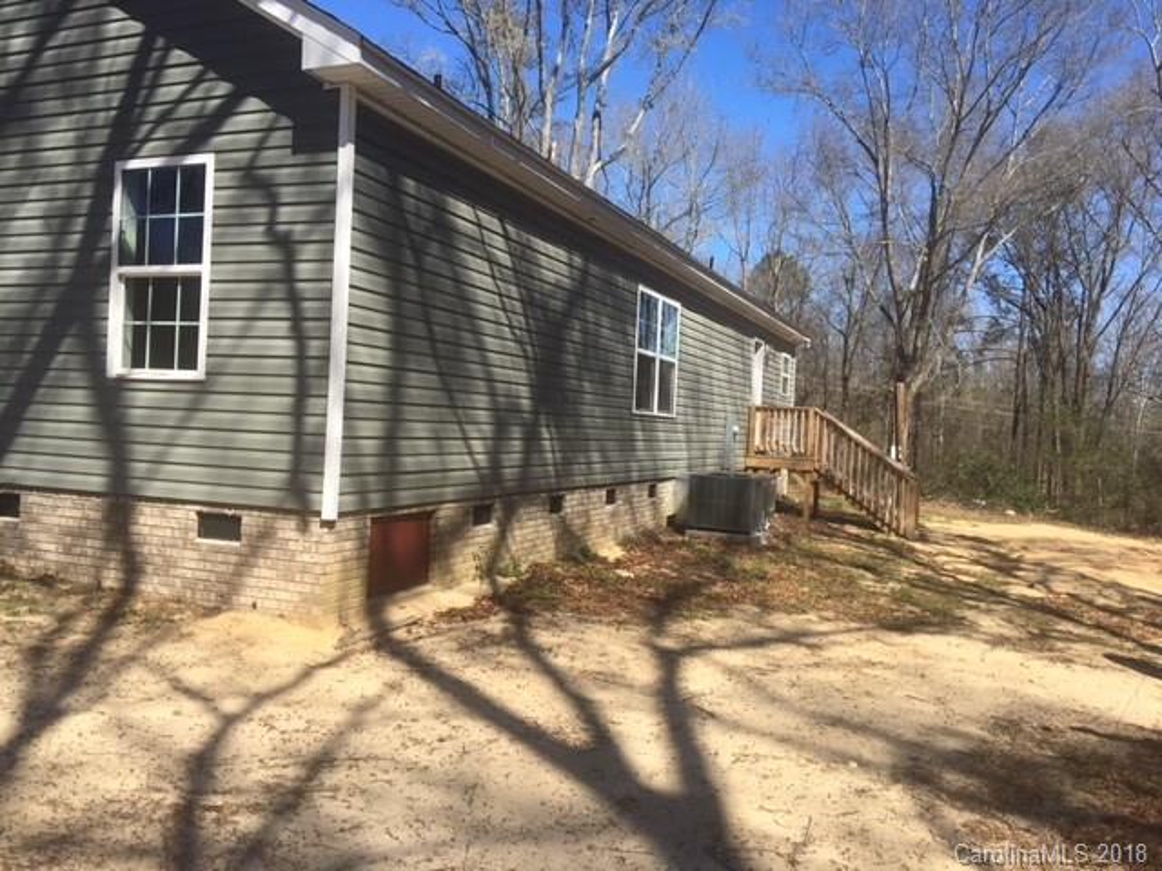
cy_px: 436
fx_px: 973
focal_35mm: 29
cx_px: 581
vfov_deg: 48.2
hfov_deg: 61.7
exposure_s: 1/1166
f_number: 2.2
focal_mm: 4.15
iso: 25
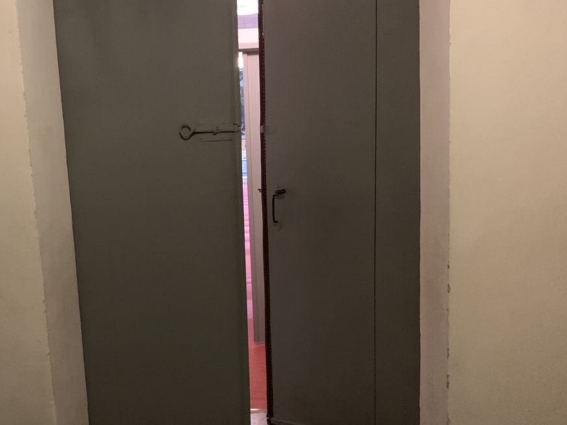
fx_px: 622
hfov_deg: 48.6
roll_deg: +5.6
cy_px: 254
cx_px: 218
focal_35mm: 38
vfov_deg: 37.6
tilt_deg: -6.7
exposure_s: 1/20
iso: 640
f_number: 1.8
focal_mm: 4.25
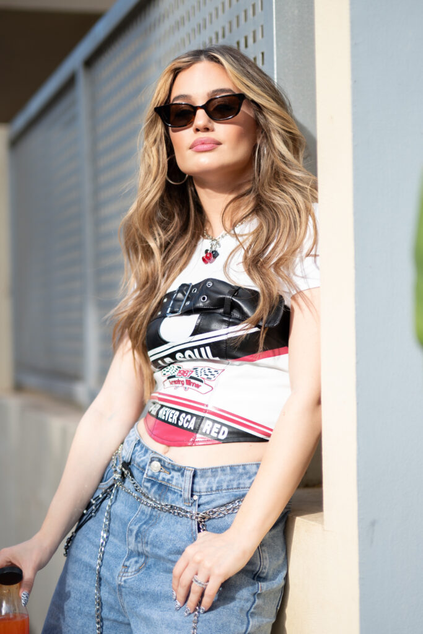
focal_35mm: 75
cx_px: 212
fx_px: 1321
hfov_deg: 18.2
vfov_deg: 27.0
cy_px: 317
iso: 80
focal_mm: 50
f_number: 1.4
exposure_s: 1/2000
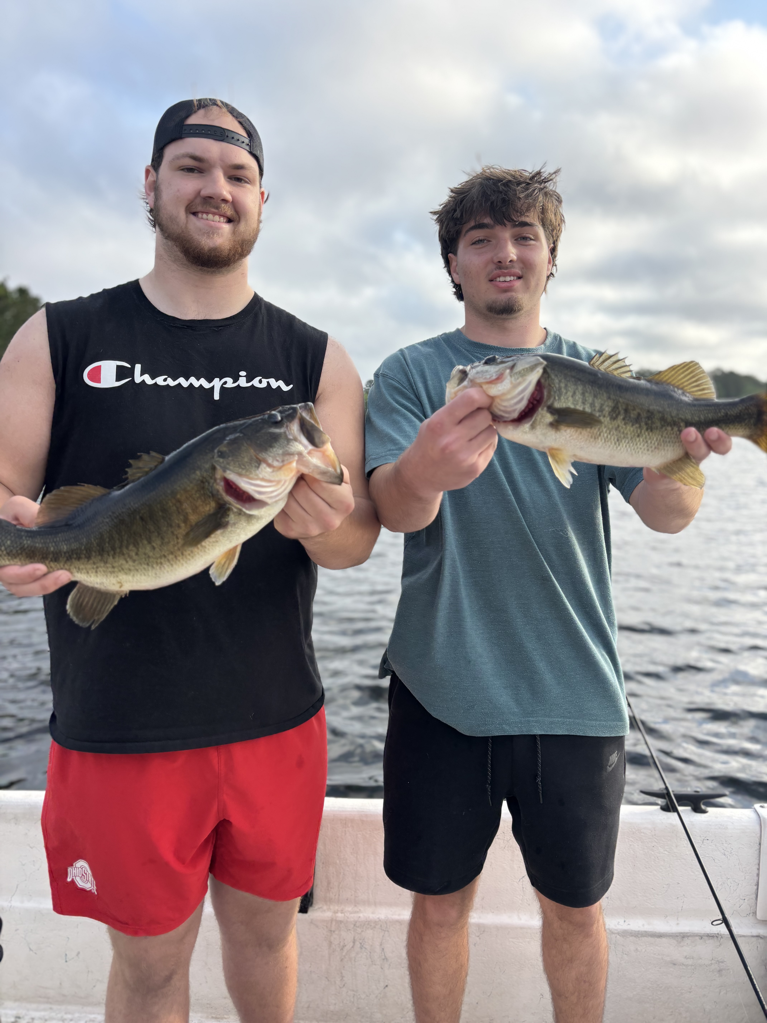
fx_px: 768
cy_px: 512
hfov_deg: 53.1
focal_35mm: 26
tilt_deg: -7.3
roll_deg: +1.0
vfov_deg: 67.3
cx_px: 384
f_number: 1.6
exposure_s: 1/1248
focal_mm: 5.96
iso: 50
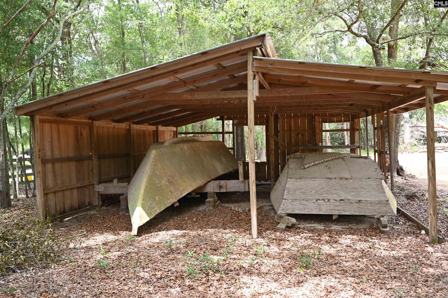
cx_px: 224
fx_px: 373
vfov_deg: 43.5
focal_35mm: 30
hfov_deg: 62.0
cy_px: 149
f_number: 5
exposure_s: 1/100
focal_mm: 30
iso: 200
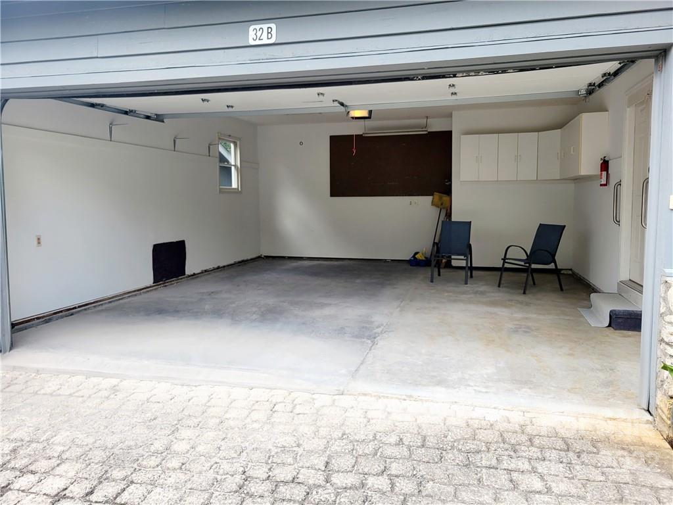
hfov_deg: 67.3
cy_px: 252
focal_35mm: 26
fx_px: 505
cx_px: 336
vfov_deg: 53.1
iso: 40
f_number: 1.8
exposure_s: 1/435
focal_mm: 5.4
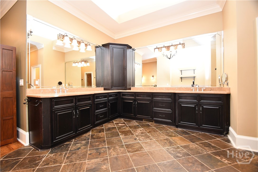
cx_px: 129
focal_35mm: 15
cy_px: 86
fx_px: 107
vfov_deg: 77.3
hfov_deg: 100.4
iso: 1600
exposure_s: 1/60
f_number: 4
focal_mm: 10
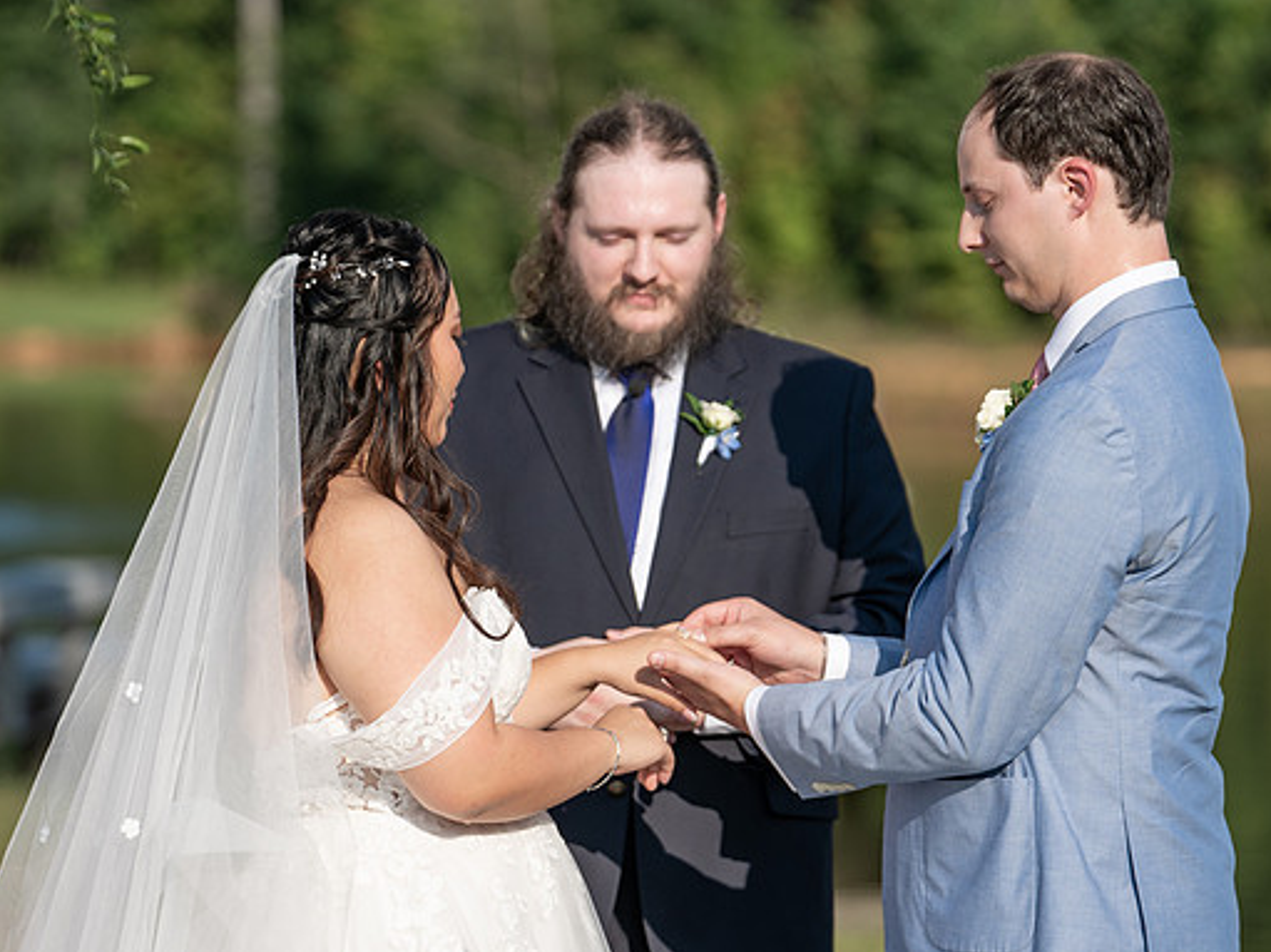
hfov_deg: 9.0
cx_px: 616
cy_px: 488
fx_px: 8113
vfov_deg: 6.7
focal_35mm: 221
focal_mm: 173
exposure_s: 1/1000
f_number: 4
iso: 100
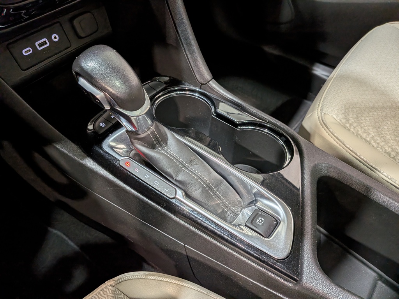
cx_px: 200
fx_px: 277
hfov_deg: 71.6
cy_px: 150
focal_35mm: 24
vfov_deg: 56.8
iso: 31
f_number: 1.7
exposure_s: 1/120
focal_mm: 4.53
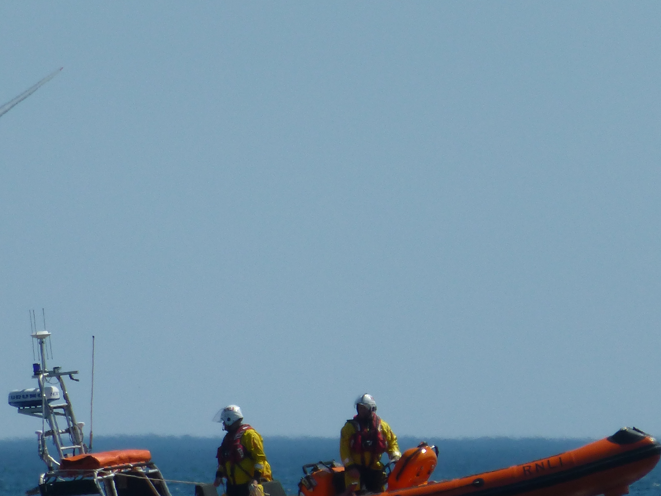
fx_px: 21903
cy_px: 312
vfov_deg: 1.3
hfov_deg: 1.7
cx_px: 227
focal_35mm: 1147
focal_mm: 86
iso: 100
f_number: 6.4
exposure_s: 1/800
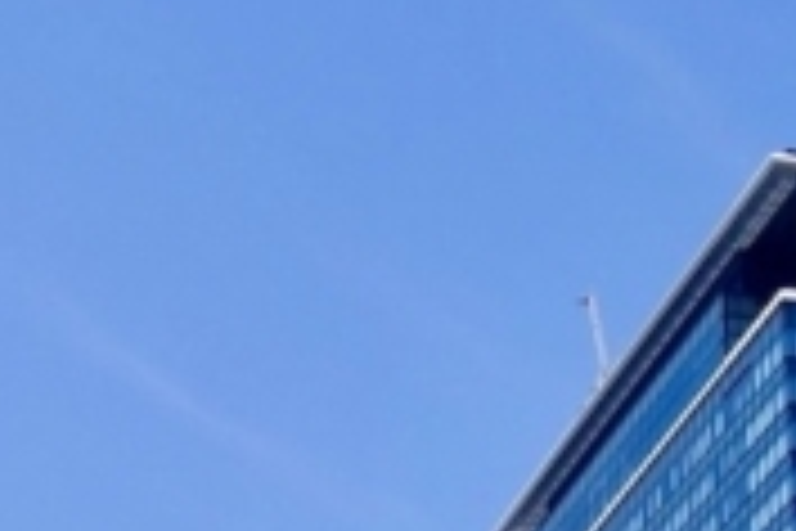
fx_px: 3095
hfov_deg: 14.5
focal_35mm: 140
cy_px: 1420
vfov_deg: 8.6
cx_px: 112
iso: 125
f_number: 5.6
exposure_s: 1/500
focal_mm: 8.8
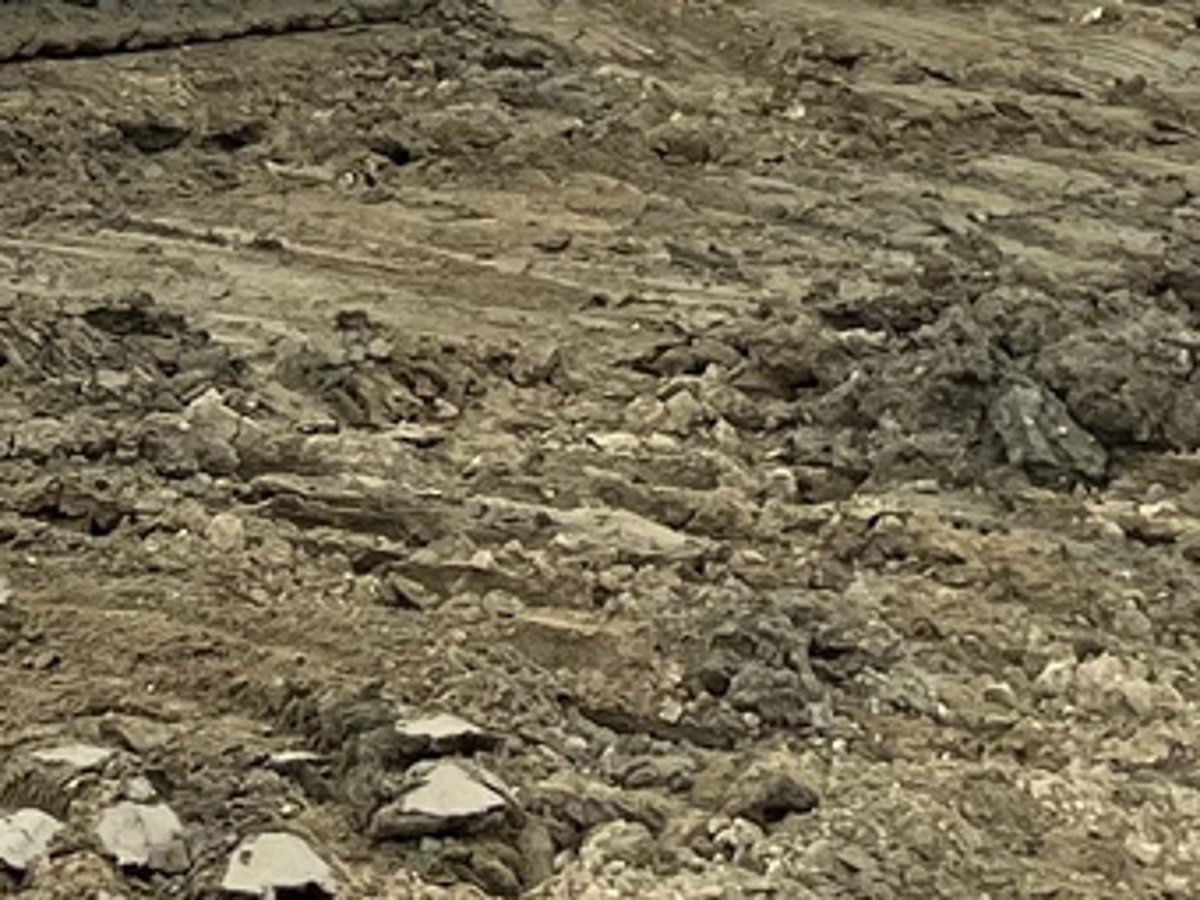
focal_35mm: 153
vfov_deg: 8.9
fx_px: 5304
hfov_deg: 11.8
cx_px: -1016
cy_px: -1126
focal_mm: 5.1
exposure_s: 1/394
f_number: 1.6
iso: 50
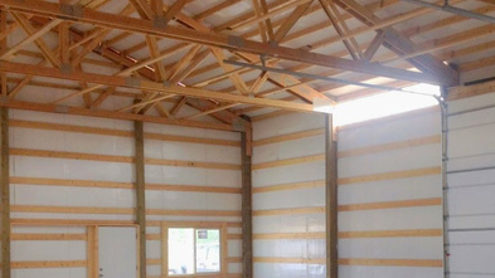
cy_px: 254
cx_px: 338
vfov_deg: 19.0
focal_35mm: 62
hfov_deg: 33.5
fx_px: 814
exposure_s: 1/20
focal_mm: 4.28
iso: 50
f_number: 2.4
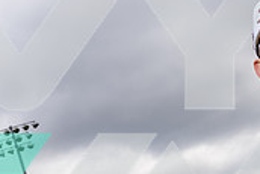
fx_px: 730
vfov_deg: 13.2
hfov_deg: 19.4
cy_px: 214
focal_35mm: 101
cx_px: 278
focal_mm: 30
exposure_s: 1/250
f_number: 9
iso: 160
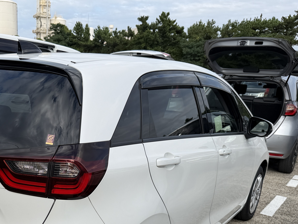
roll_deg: +1.2
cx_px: 68
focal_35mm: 42
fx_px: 362
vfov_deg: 33.0
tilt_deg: -13.1
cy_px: 190
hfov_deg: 43.1
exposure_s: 1/3759
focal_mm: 6.76
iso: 80
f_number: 1.78
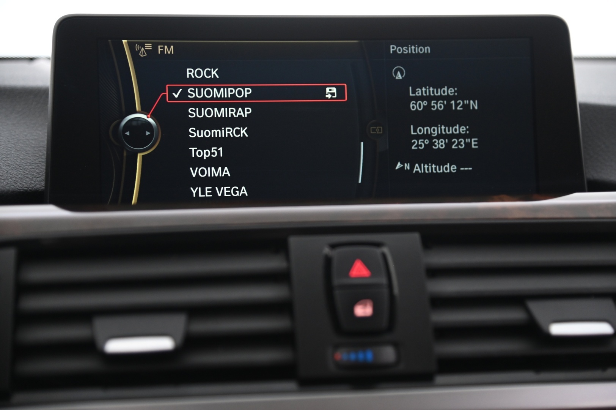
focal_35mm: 70
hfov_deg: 28.9
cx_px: 308
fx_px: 1197
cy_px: 205
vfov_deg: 19.4
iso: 2000
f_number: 4
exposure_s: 1/15
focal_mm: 70
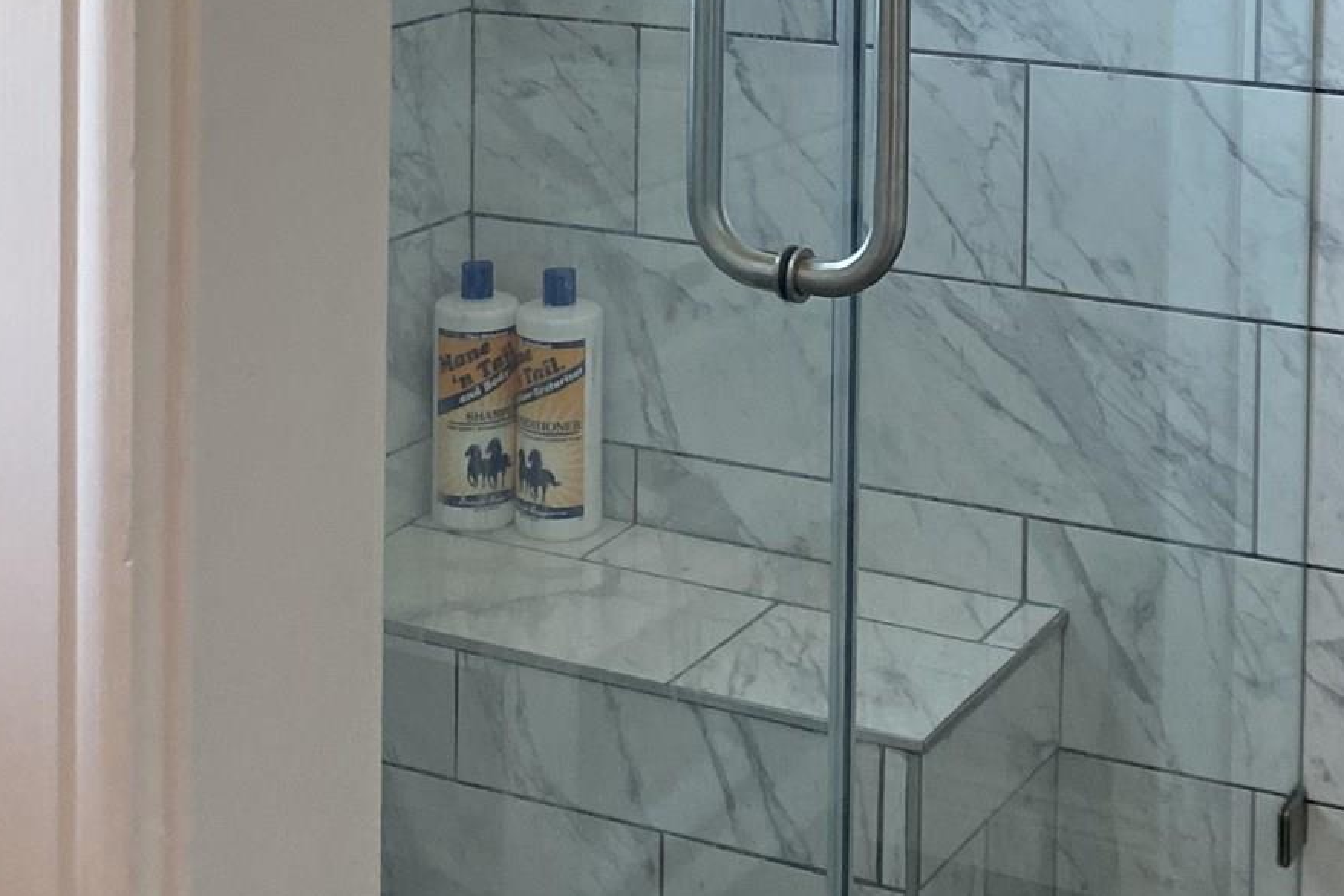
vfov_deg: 18.0
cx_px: 814
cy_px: -237
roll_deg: -1.9
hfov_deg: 28.4
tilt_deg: -3.2
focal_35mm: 71
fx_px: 2650
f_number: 1.8
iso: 125
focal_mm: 4.25
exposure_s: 1/118
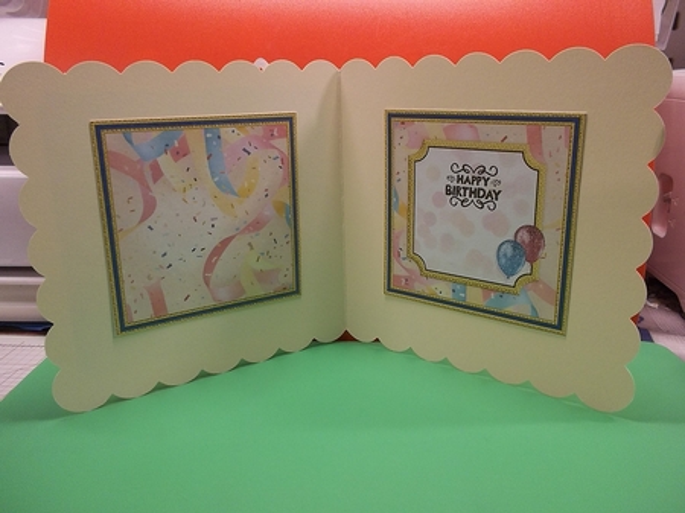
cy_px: 256
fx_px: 574
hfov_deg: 61.7
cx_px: 342
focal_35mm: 29
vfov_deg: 48.2
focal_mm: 4.1
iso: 140
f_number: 3.3
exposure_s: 1/30
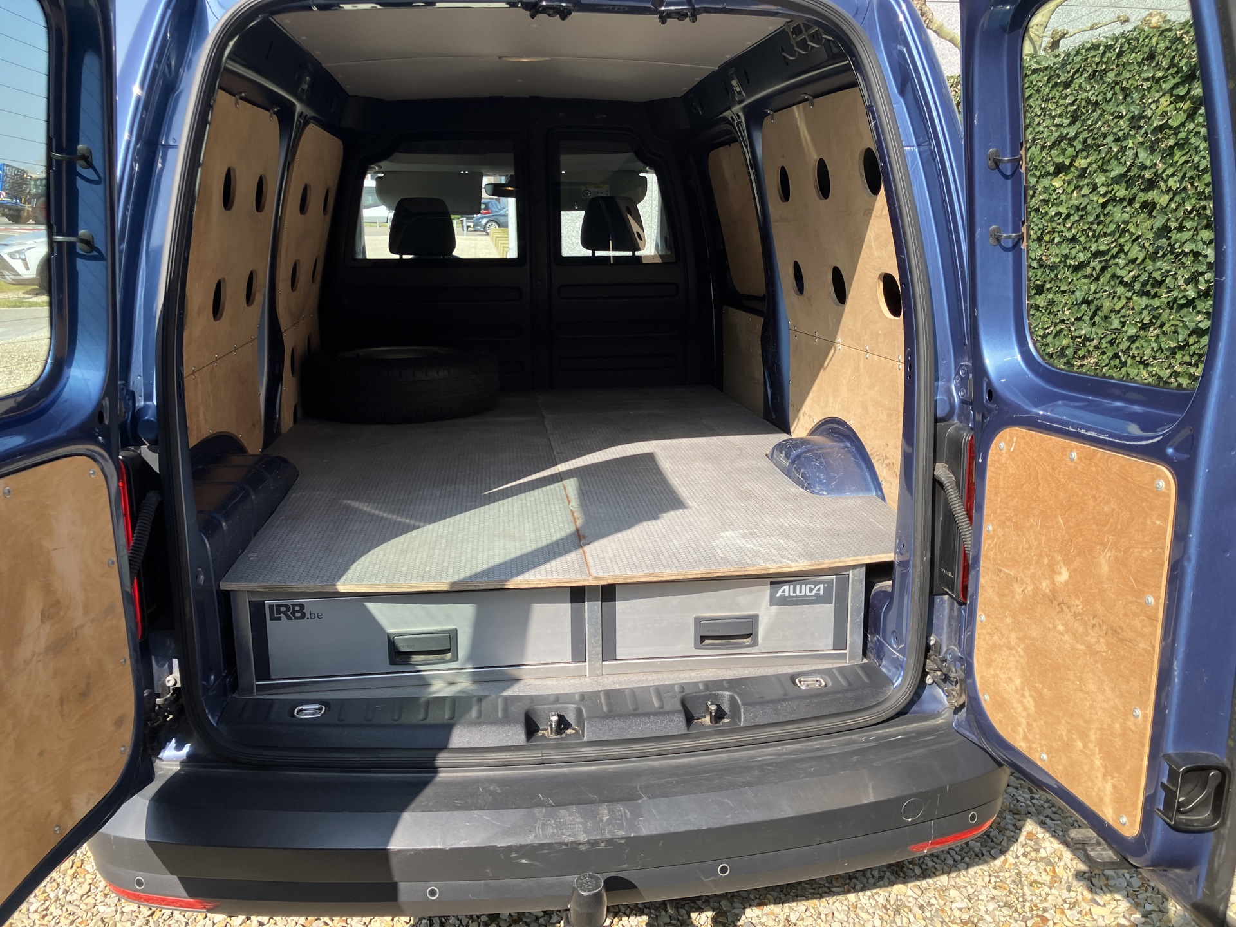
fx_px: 1000
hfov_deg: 63.4
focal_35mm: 28
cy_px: 464
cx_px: 618
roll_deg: +0.4
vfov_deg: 49.7
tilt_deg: -12.7
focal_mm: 3.99
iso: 32
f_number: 1.8
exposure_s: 1/694
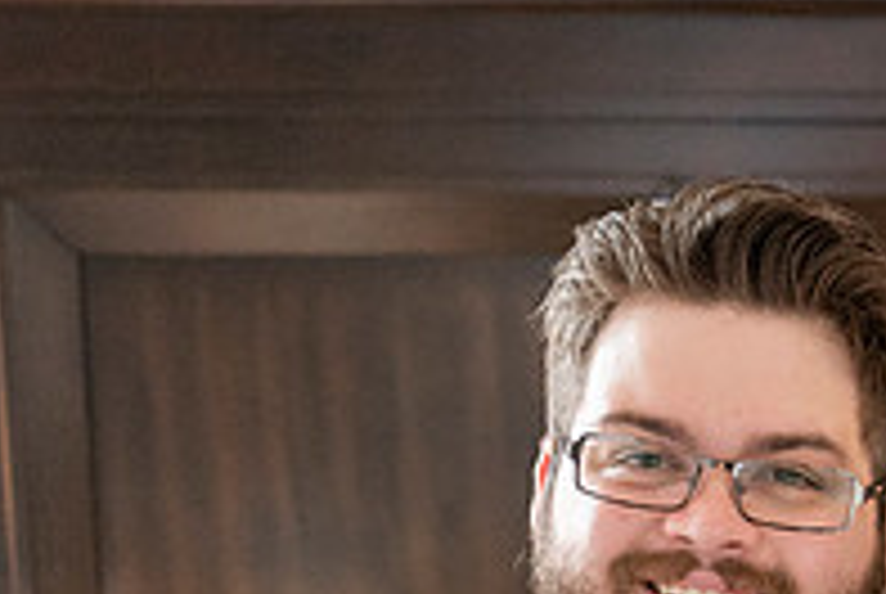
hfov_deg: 18.9
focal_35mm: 103
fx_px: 2539
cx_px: 1003
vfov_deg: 12.7
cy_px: 866
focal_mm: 35
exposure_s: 1/125
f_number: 1.8
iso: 2000
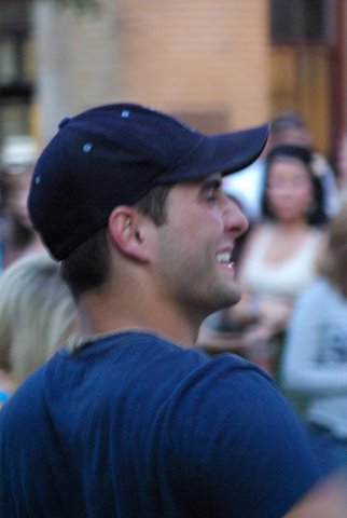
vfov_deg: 12.4
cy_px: 259
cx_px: 174
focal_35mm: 165
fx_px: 2375
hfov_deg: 8.4
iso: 1600
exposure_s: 1/15
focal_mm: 110
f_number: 4.5
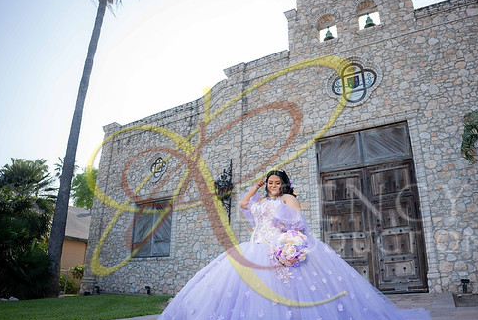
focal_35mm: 24
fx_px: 319
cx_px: 276
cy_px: 182
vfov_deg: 53.1
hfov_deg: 73.2
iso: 125
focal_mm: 20
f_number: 2.8
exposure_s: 1/800
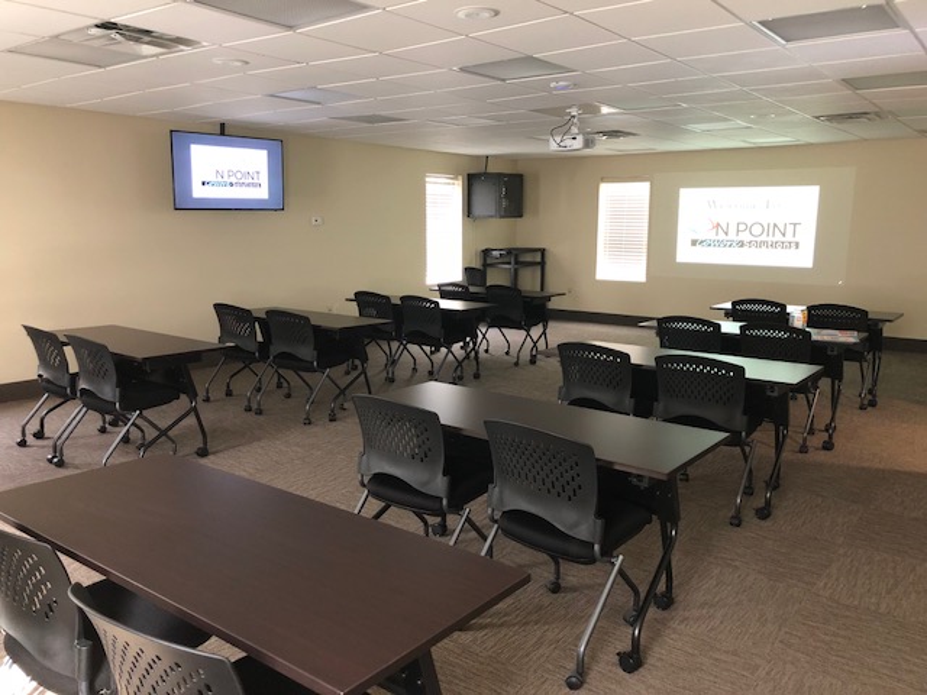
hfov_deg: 63.4
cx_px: 464
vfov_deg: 49.7
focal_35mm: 28
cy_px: 348
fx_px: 750
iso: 100
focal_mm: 4
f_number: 1.8
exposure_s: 1/12
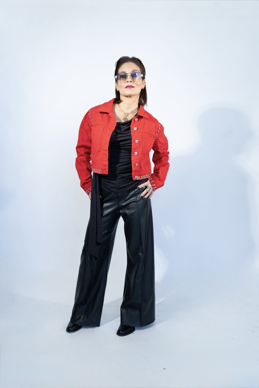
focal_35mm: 29
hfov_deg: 45.0
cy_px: 194
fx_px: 313
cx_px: 130
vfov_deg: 63.7
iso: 1250
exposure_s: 1/500
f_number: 4.5
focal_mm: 29
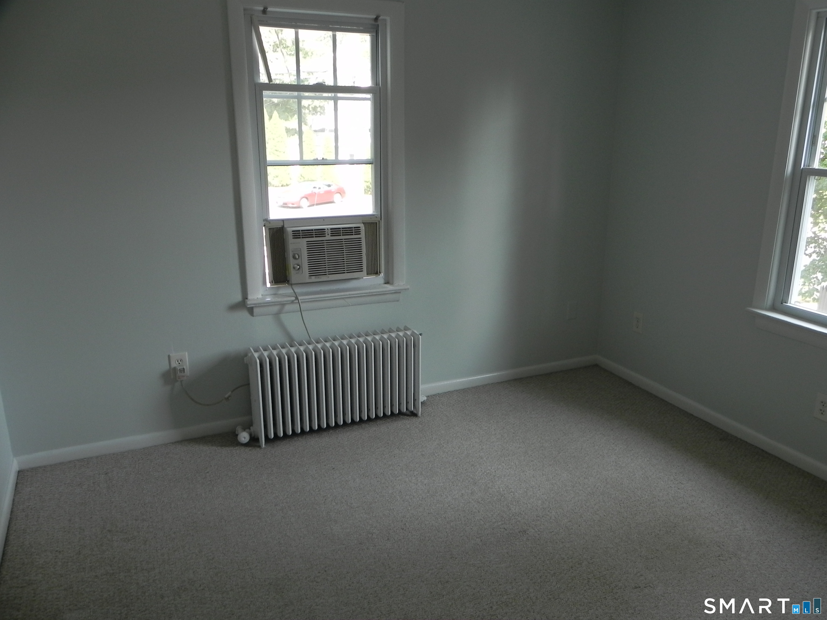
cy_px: 310
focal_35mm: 29
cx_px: 414
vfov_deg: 48.2
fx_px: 693
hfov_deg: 61.7
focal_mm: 5.2
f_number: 3.2
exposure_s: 1/64
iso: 160
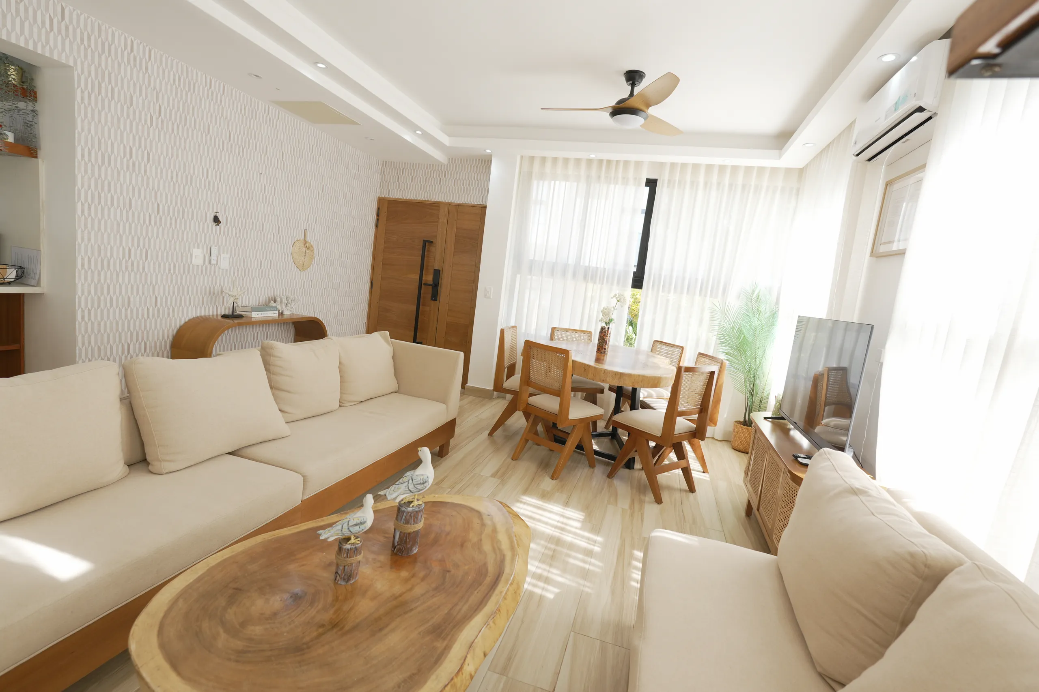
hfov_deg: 95.0
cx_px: 520
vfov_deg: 72.1
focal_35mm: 16
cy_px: 346
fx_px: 476
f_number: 2.8
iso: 125
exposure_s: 1/125
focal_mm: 11
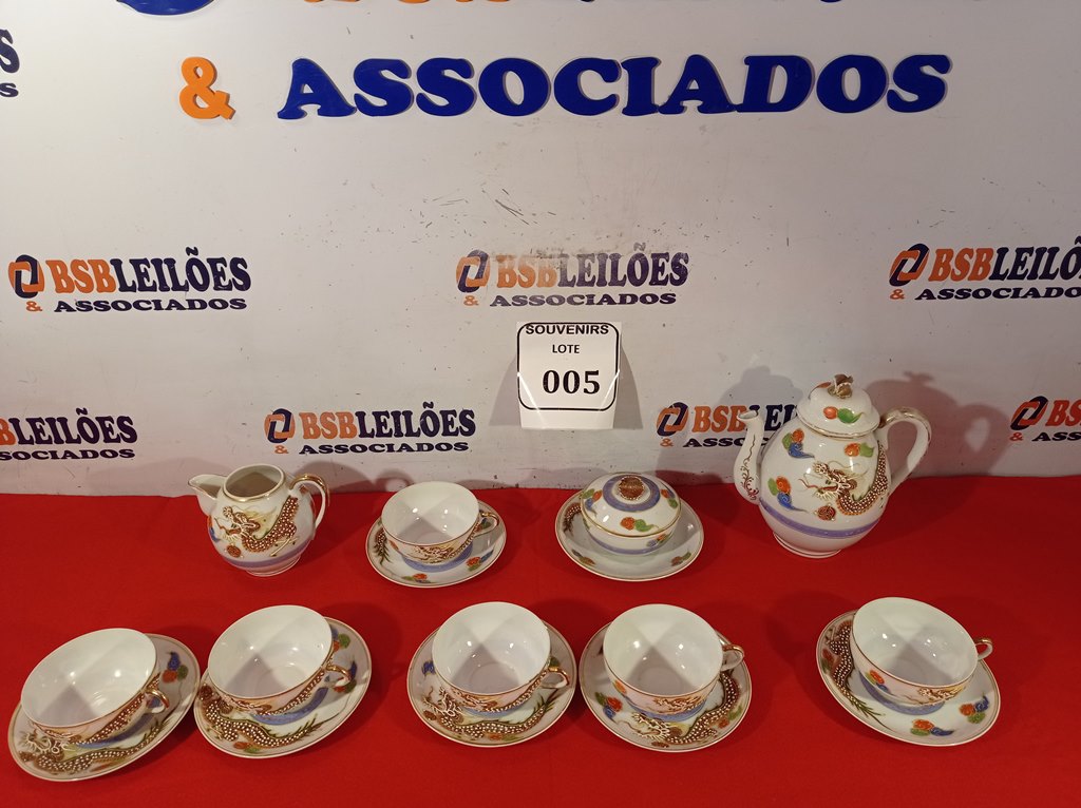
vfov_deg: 49.7
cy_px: 404
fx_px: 874
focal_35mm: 28
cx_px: 540
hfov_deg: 63.5
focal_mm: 4.7
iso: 144
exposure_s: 1/120
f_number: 1.79
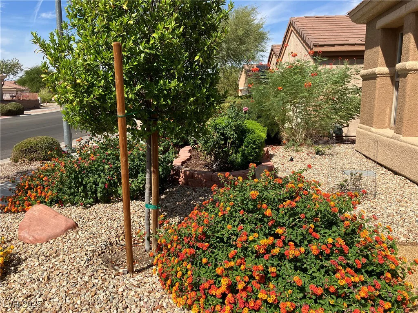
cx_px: 209
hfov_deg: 63.4
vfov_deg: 49.7
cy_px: 156
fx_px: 338
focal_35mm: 28
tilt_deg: -9.3
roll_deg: +0.7
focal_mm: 3.99
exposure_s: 1/1621
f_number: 1.8
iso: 32
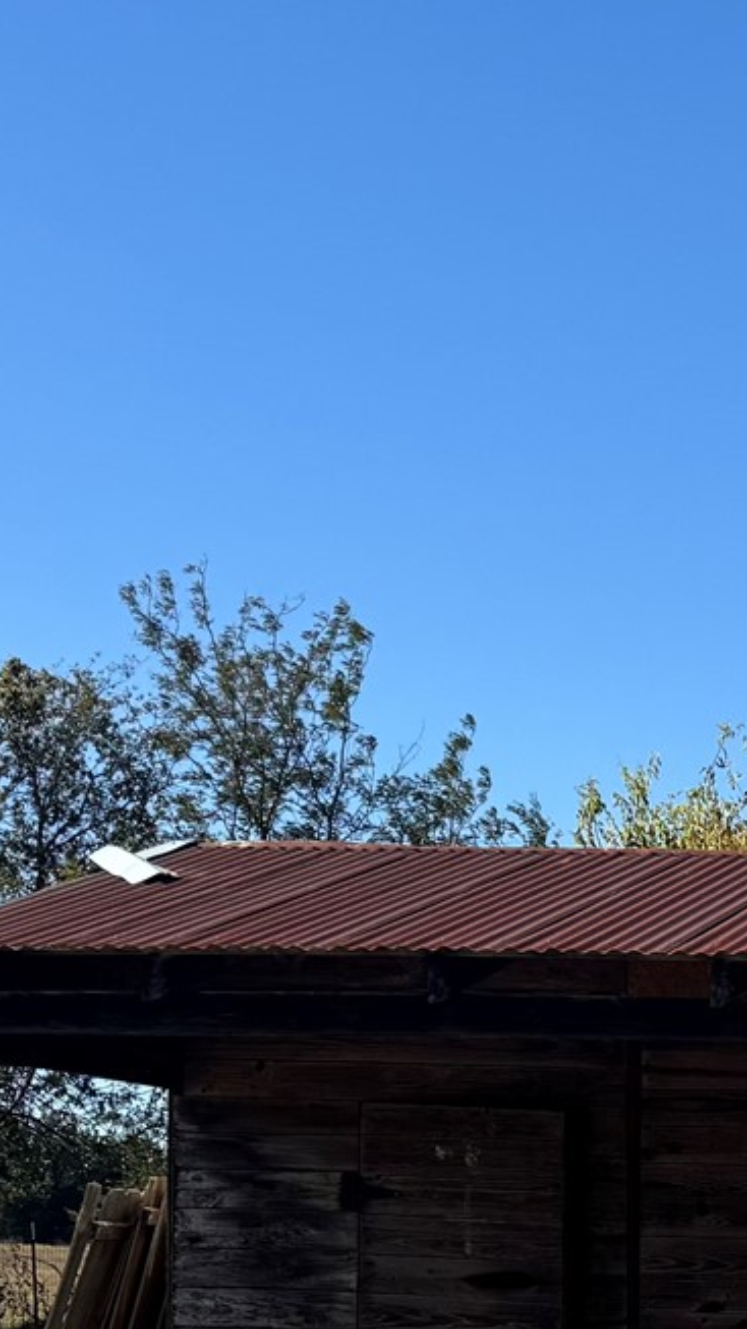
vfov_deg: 24.6
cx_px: 1388
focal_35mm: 82
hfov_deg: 13.2
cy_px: 1362
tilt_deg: -1.7
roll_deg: -0.1
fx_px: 2889
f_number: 1.78
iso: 80
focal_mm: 6.76
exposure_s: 1/3597
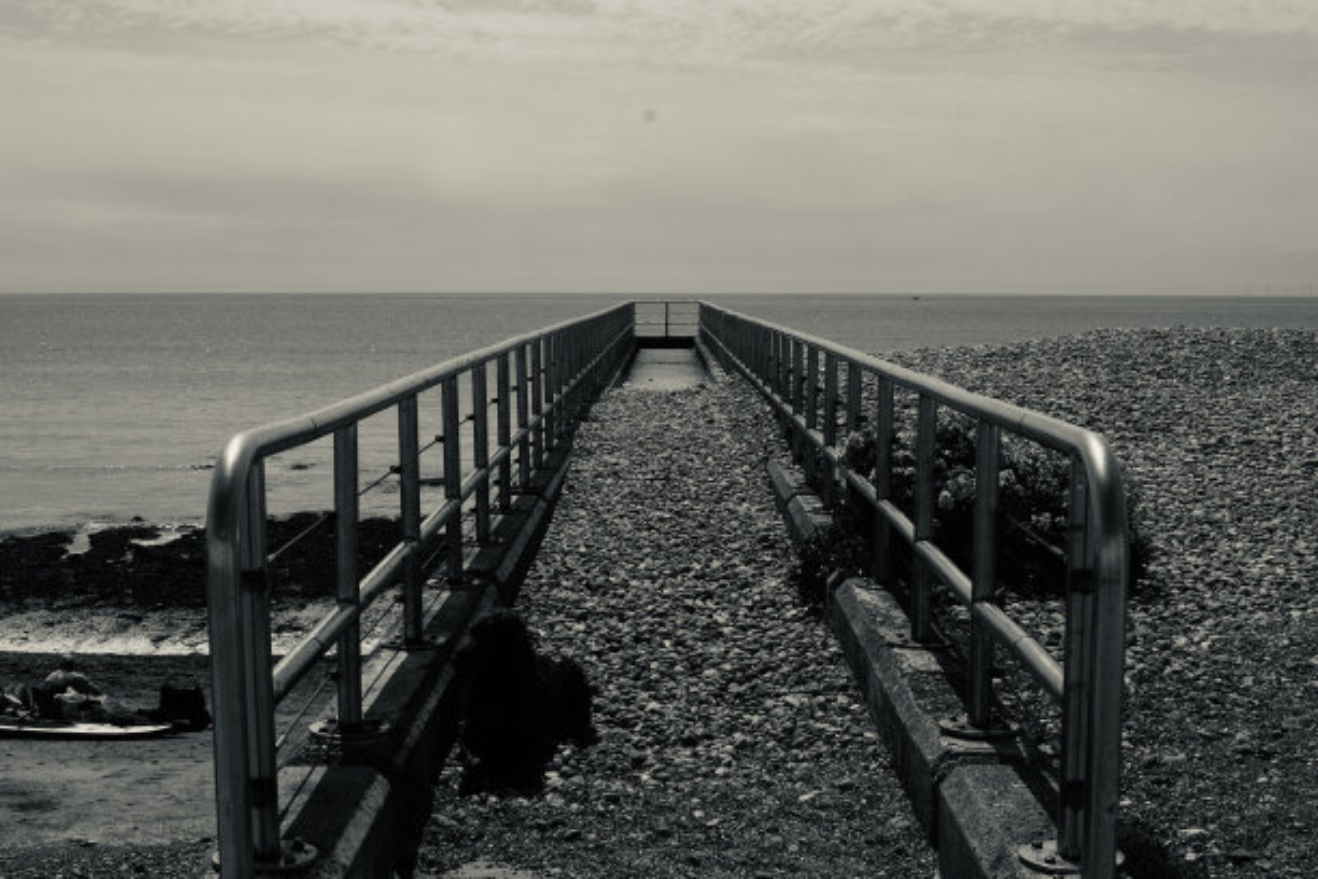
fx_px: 1538
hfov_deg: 46.4
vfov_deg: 31.9
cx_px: 659
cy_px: 440
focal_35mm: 42
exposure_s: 1/200
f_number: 11
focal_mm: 28
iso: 100
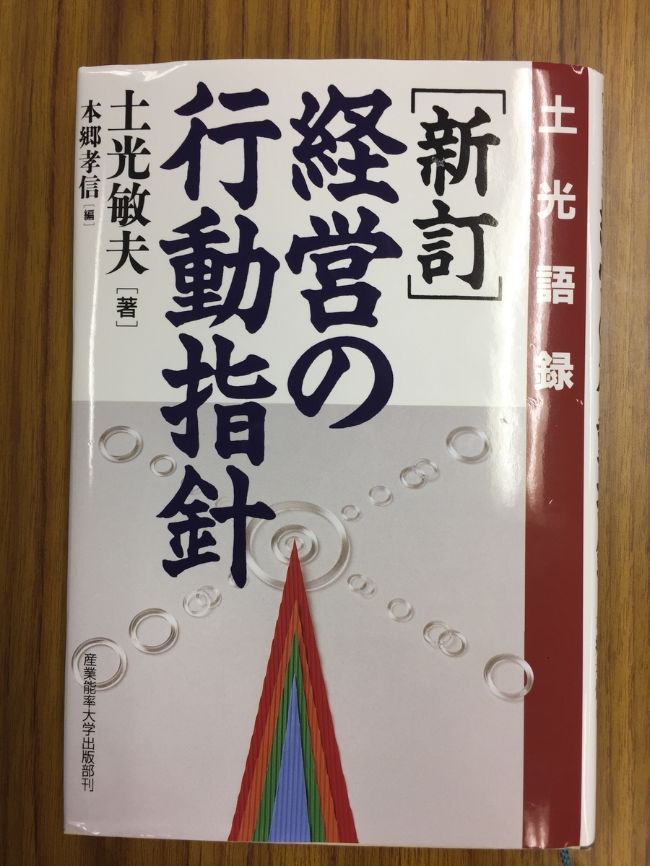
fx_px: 726
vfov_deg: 61.7
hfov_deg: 48.2
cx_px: 325
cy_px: 433
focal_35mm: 29
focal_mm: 4.15
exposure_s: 1/50
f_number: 2.2
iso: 40
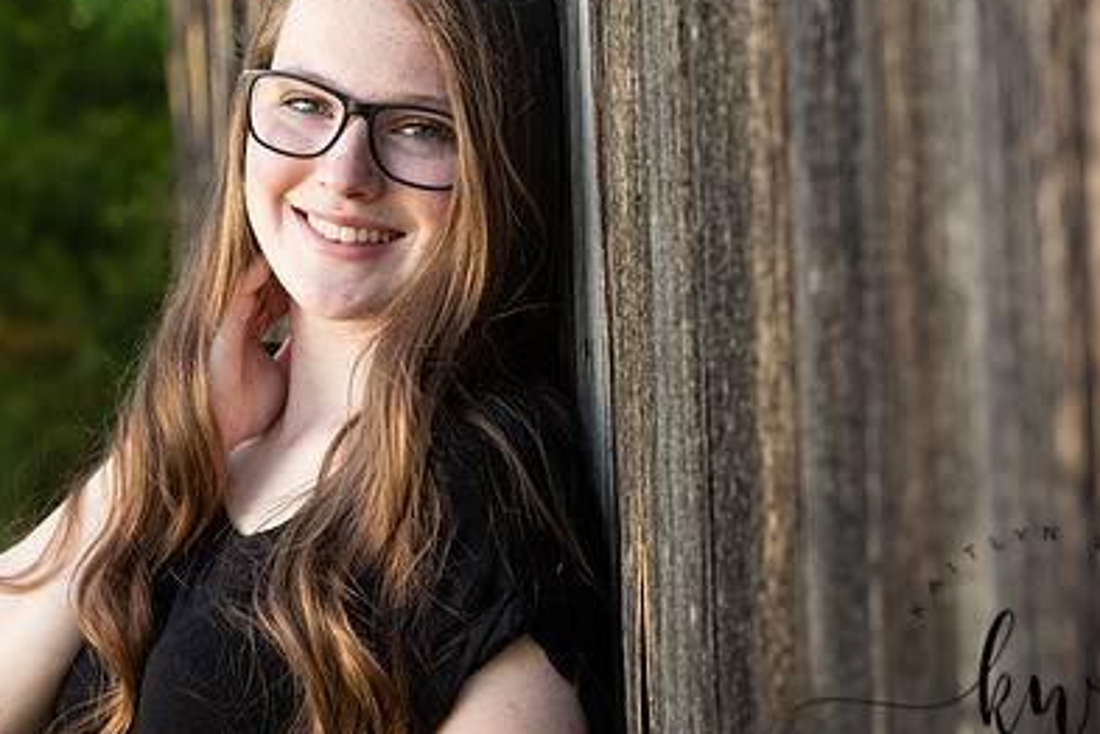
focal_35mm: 115
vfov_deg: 11.9
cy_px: 321
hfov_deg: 17.8
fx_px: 3514
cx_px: 487
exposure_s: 1/200
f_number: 5.6
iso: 400
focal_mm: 78
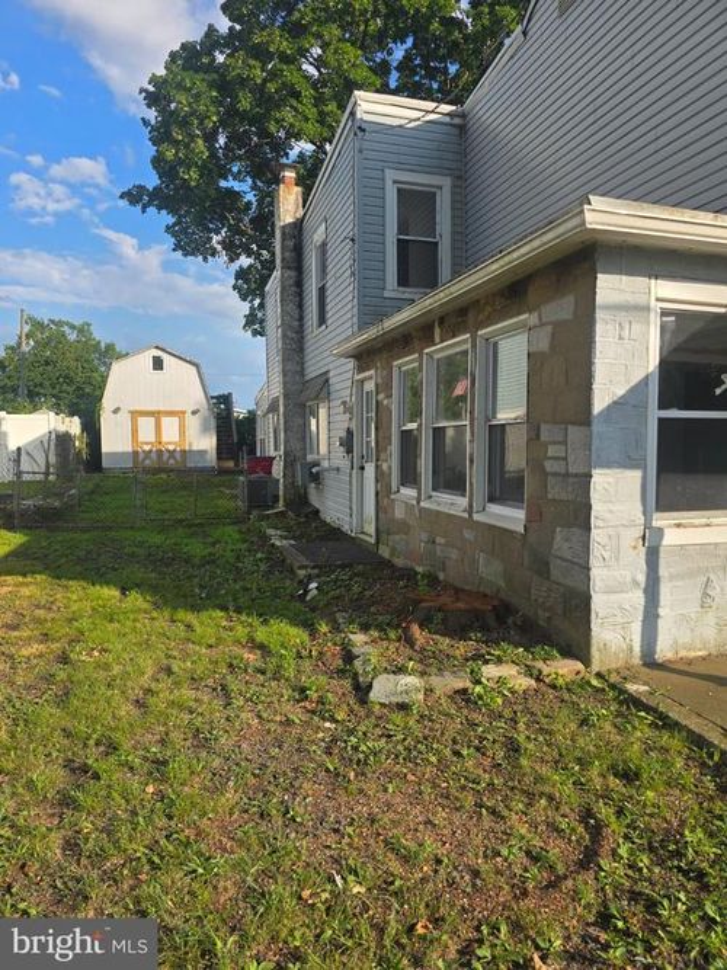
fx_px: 644
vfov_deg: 73.9
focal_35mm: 23
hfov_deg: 58.9
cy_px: 485
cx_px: 364
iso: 12
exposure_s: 1/465
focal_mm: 6.3
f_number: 1.7
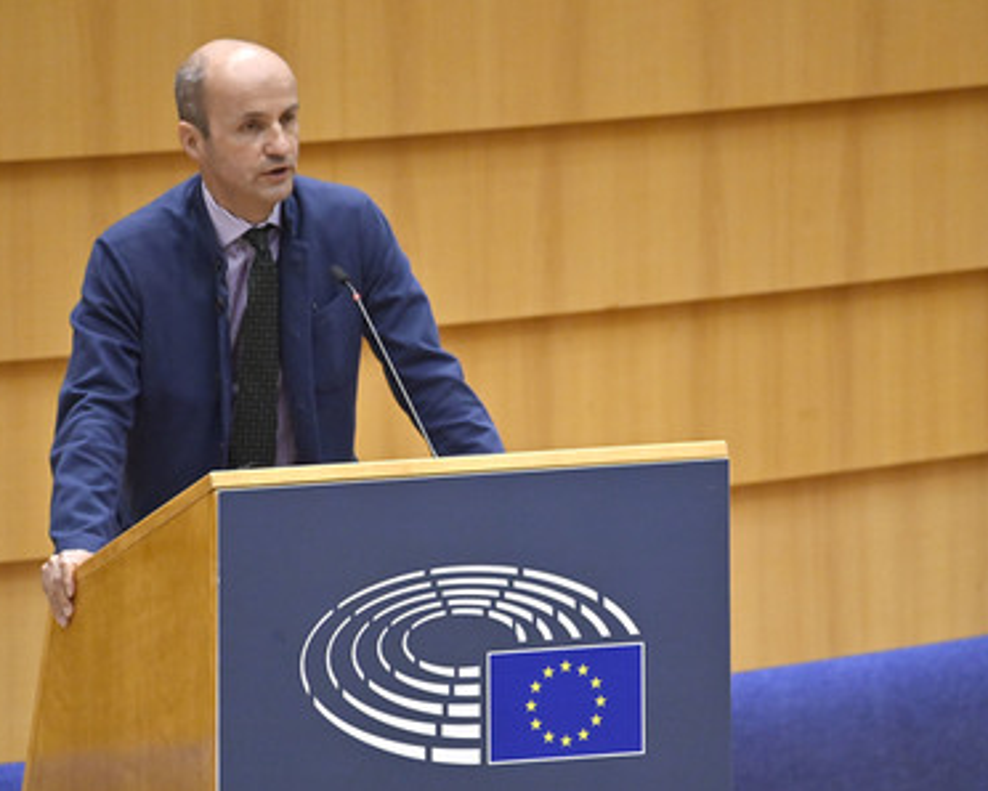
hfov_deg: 2.8
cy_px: 396
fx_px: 19953
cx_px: 474
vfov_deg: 2.3
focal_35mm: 682
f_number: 6.3
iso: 4000
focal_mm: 600
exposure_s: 1/500
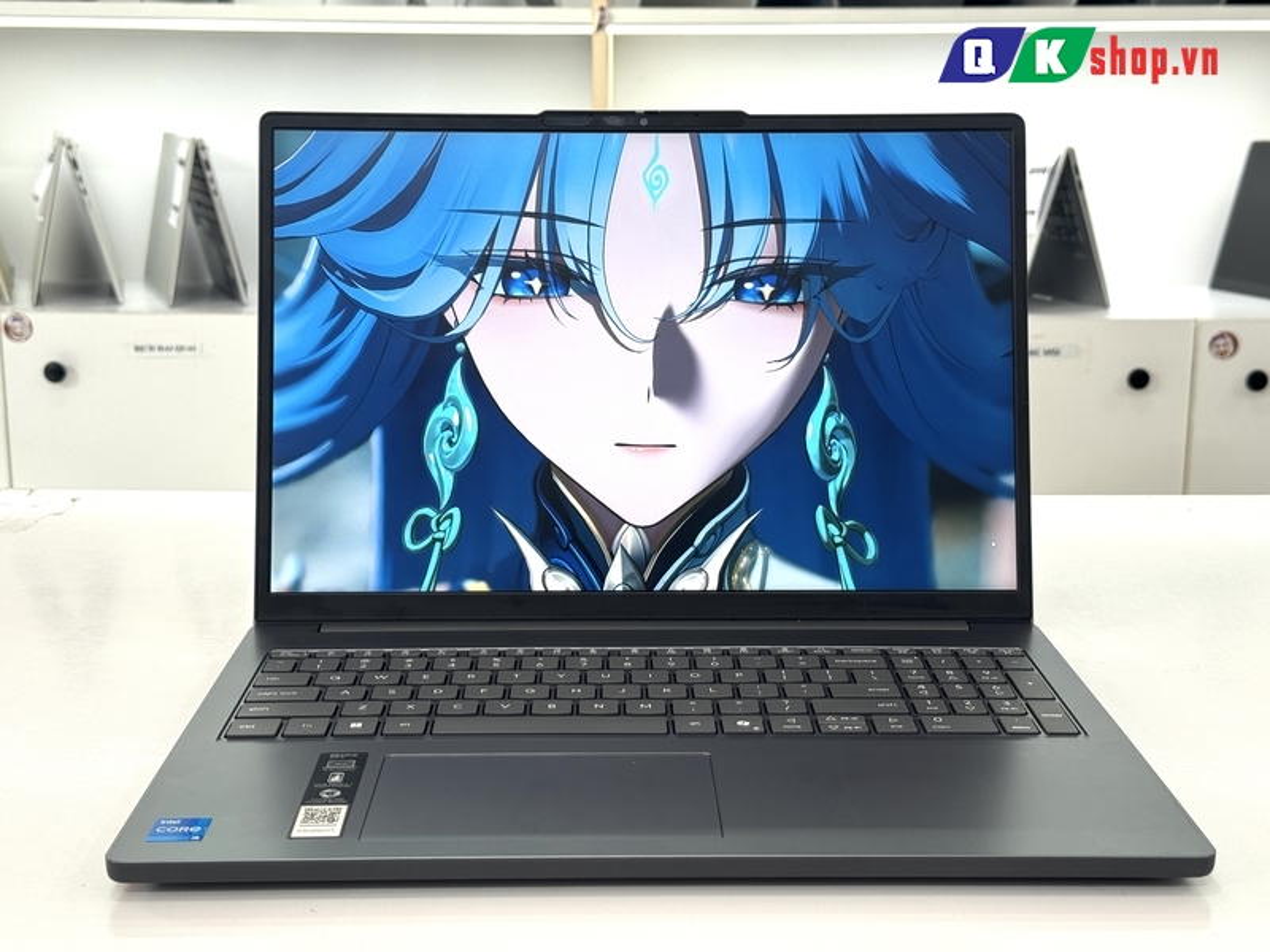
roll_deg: +0.6
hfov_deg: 39.7
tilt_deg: -13.0
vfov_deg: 30.3
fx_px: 1761
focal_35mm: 48
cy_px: 476
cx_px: 635
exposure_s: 1/121
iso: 50
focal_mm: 6.76
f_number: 1.78
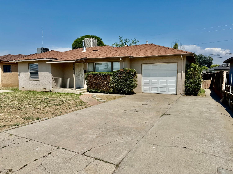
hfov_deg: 71.6
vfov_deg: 56.8
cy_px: 87
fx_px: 162
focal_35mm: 24
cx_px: 116
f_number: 1.78
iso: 80
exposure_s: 1/9091
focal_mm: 6.76
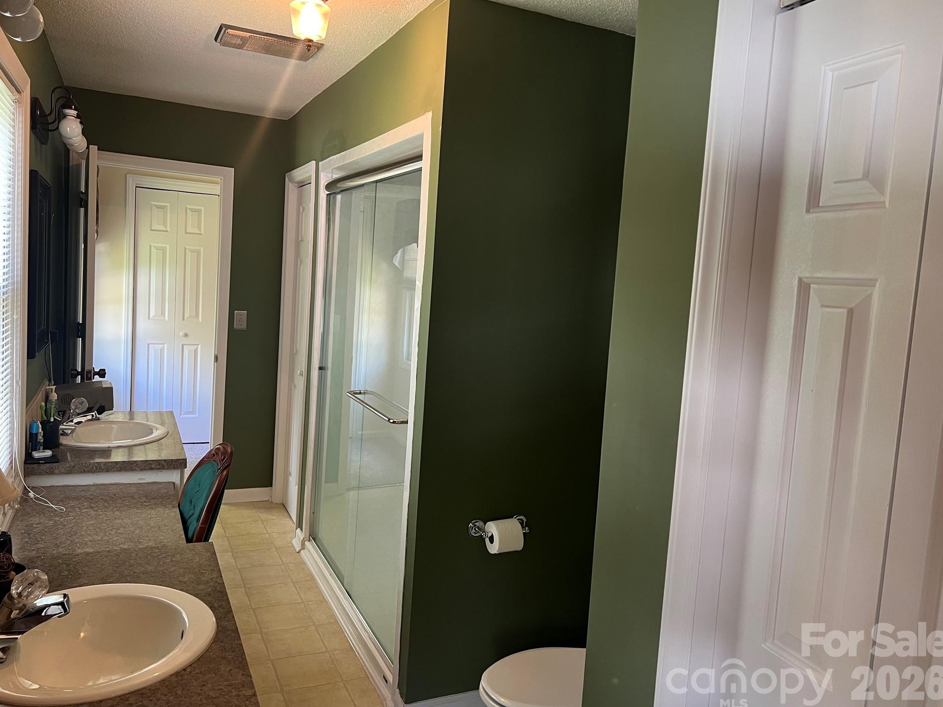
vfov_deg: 51.4
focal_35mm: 27
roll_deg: -3.9
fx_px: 736
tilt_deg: -6.0
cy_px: 350
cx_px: 464
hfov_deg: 65.3
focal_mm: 5.7
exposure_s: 1/60
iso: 200
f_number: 1.5
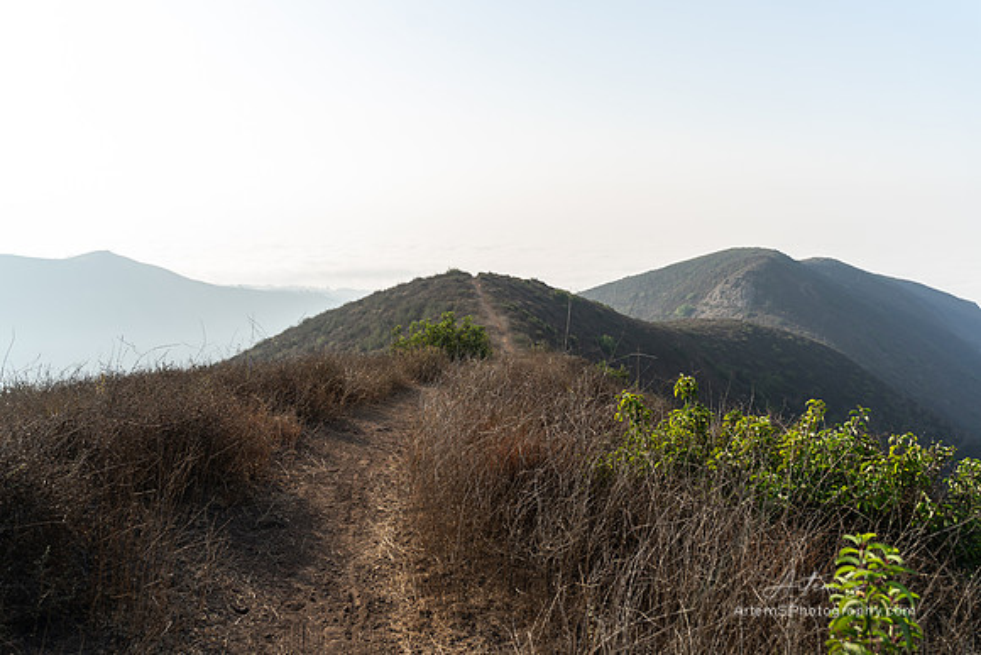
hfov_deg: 65.5
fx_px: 763
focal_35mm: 28
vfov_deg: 46.4
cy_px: 328
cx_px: 490
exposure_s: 1/640
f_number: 4.5
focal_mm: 28
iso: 100
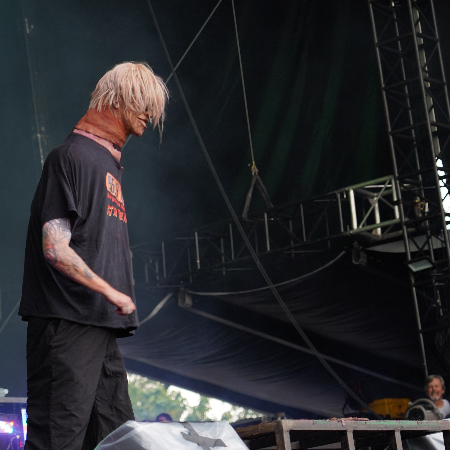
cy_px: 220
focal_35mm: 120
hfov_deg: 14.5
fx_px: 1765
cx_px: 176
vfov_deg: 14.5
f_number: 4
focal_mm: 81
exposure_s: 1/100
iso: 200
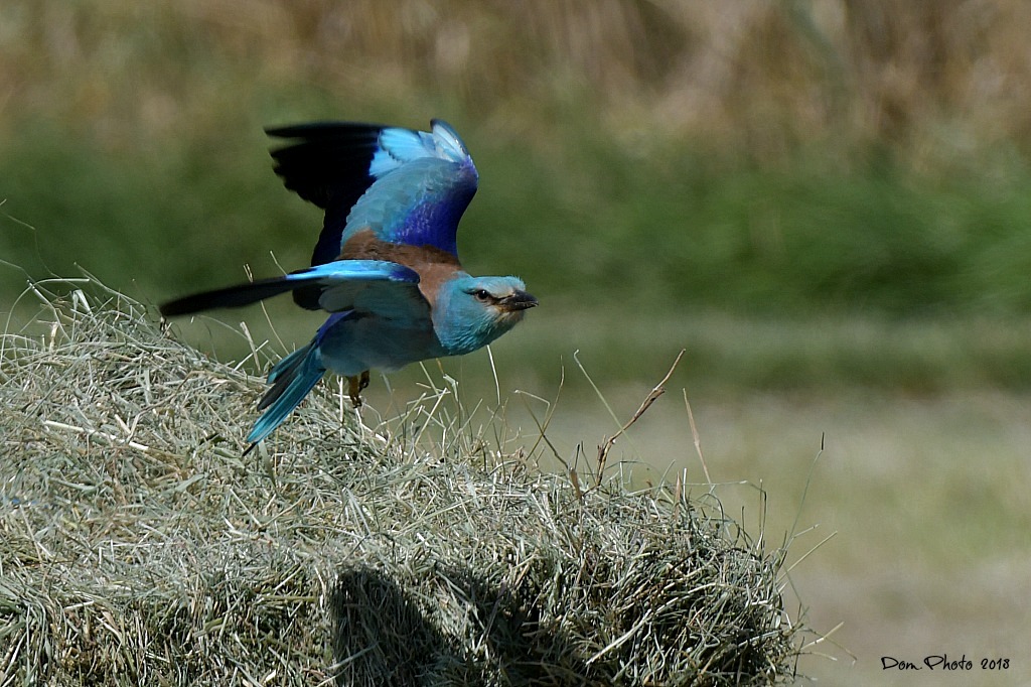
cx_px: 516
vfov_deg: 1.8
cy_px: 344
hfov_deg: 2.8
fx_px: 21471
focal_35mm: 750
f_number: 8
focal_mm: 500
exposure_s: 1/1500
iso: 220
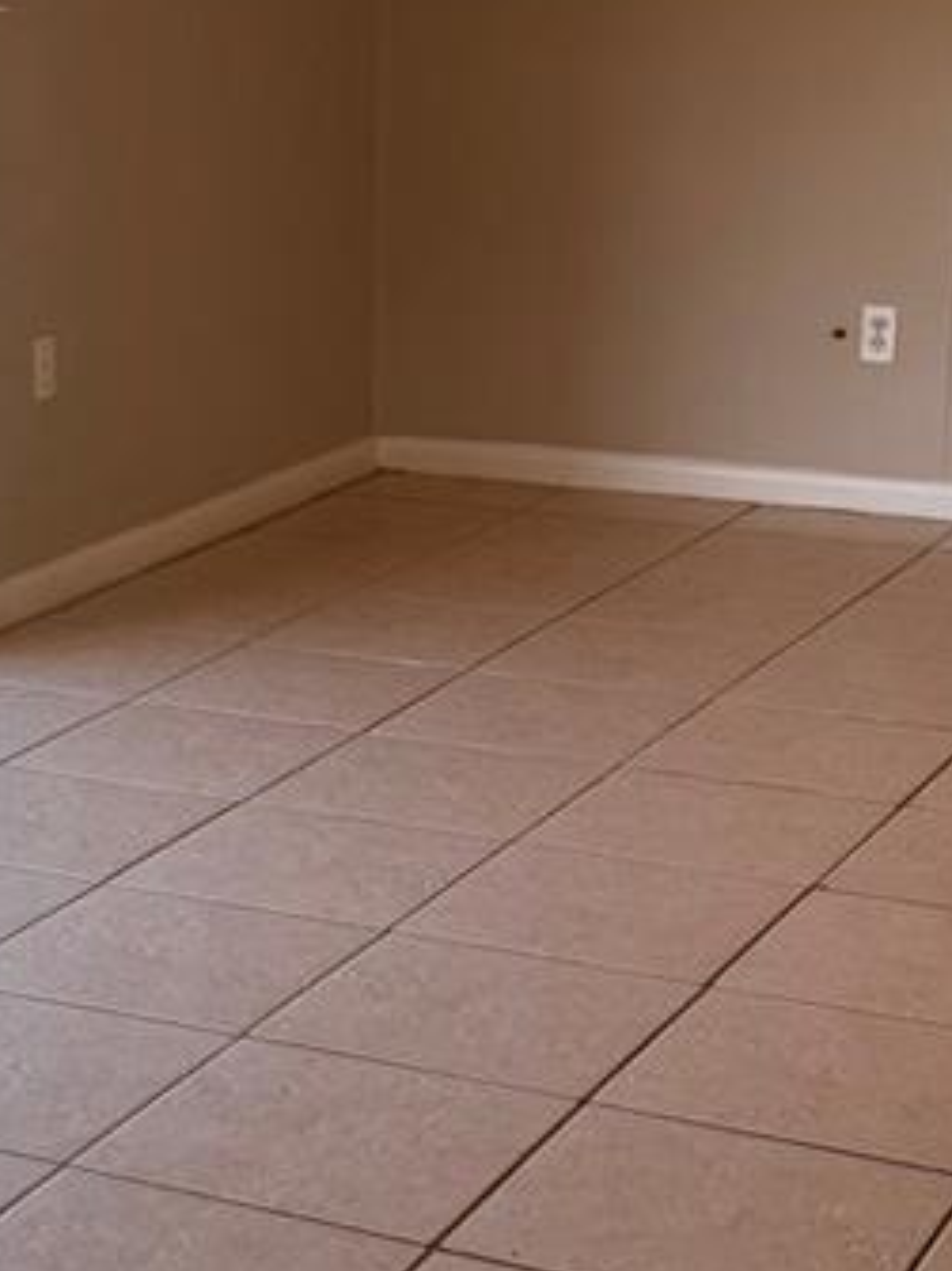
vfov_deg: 22.8
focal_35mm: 86
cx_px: 95
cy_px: 649
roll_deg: +2.1
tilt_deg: -13.2
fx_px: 3156
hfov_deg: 16.9
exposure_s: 1/349
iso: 80
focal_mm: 6.76
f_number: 1.78
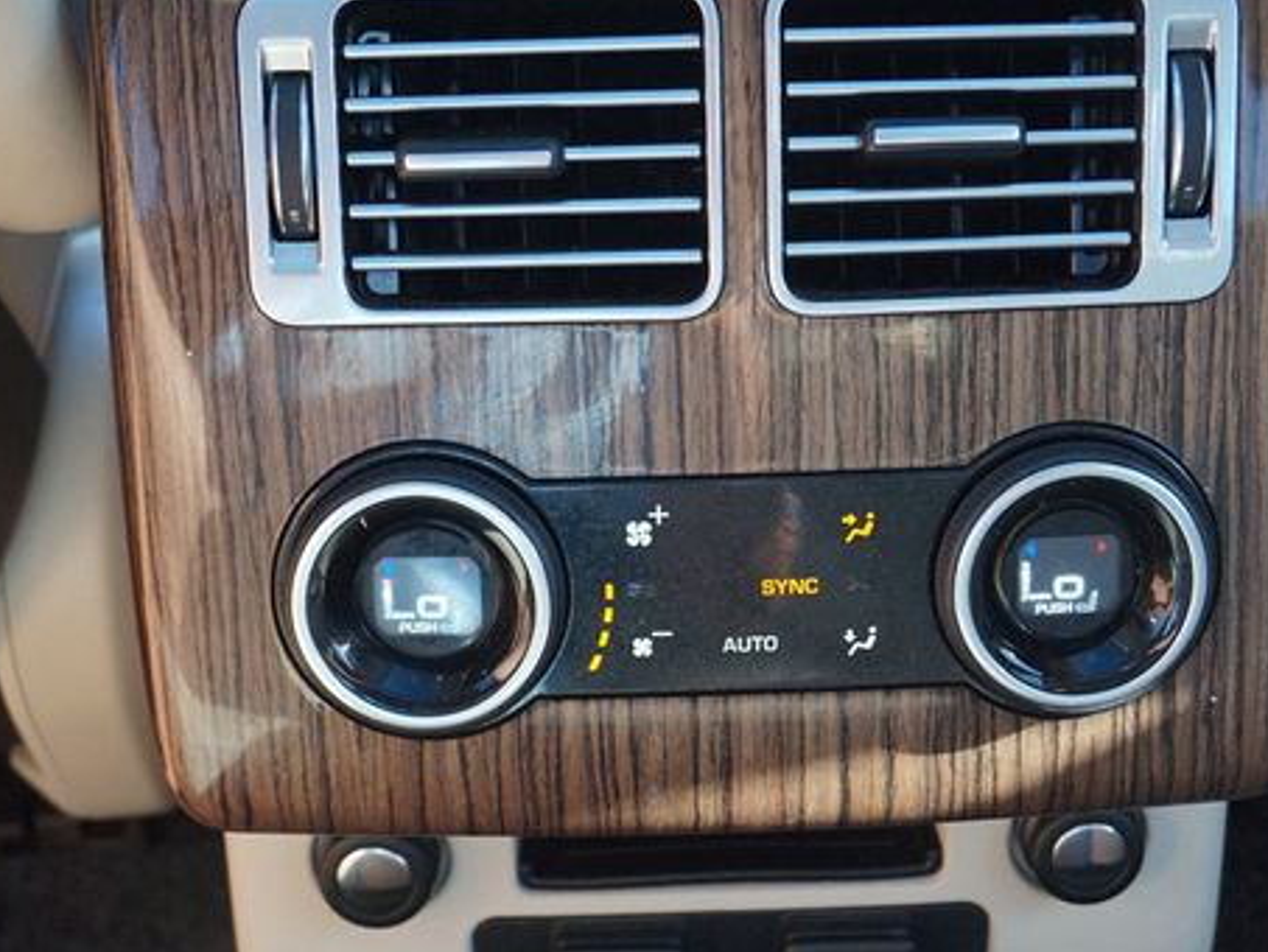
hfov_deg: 33.8
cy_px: 482
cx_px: 680
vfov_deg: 25.7
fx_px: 2088
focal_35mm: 57
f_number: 4.5
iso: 1250
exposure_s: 1/160
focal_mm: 28
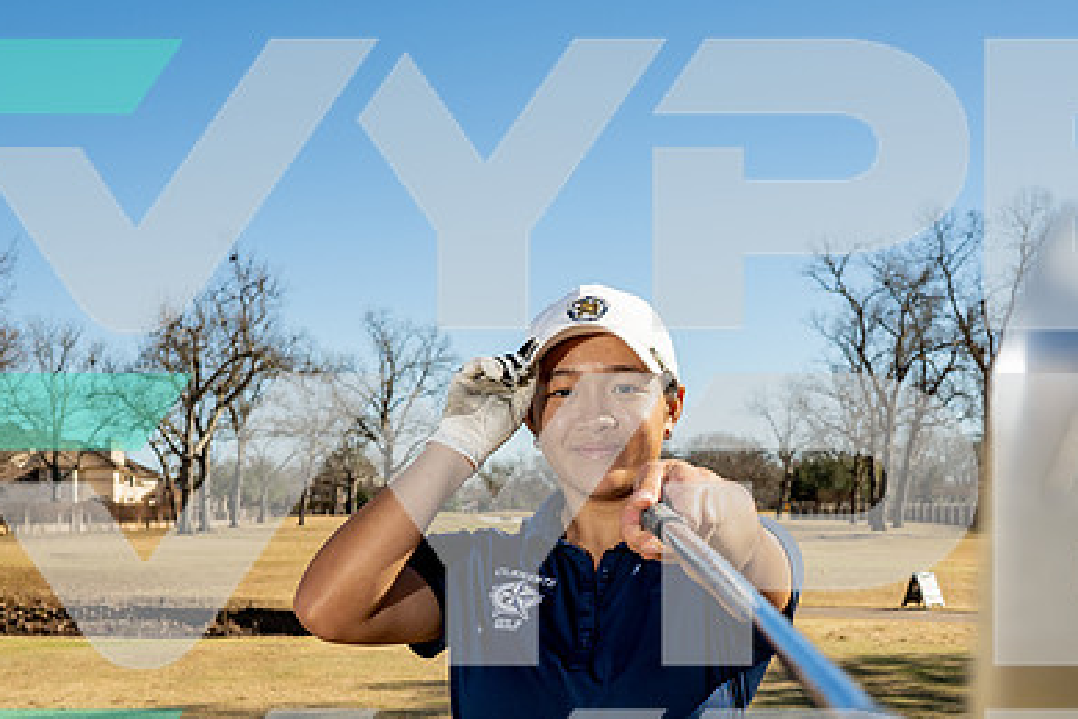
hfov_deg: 38.1
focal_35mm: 52
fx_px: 1557
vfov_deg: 25.7
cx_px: 608
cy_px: 521
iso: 50
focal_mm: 35
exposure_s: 1/250
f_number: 8
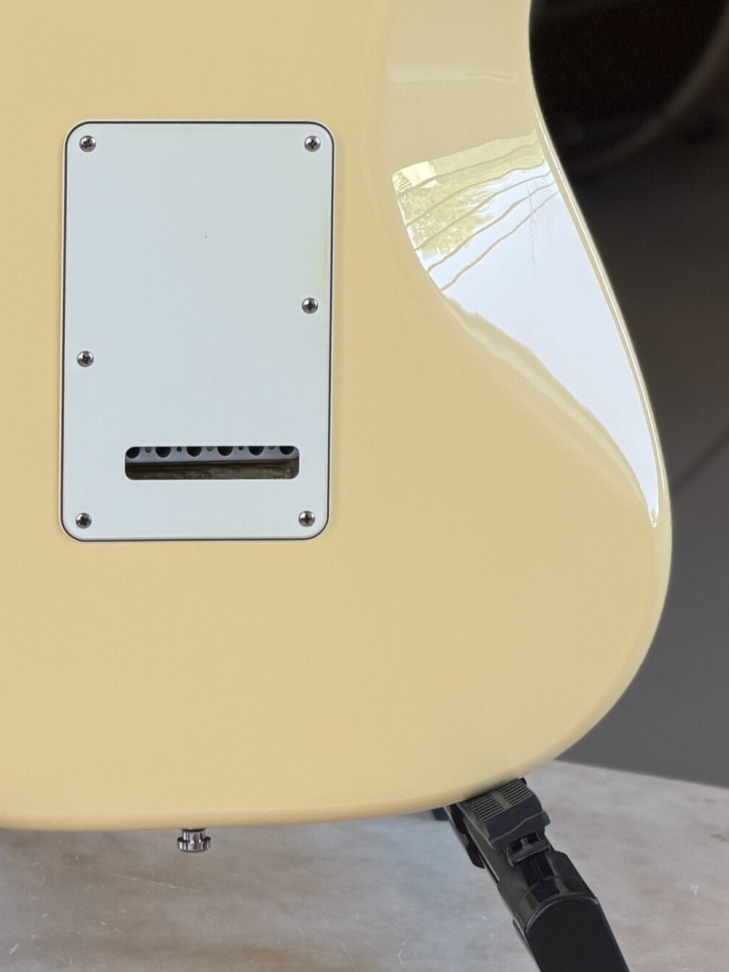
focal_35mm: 192
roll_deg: -1.5
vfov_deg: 10.2
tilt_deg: -10.8
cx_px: 225
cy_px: 66
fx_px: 5390
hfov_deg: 7.7
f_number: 2.8
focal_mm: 16.89
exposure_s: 1/121
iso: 125
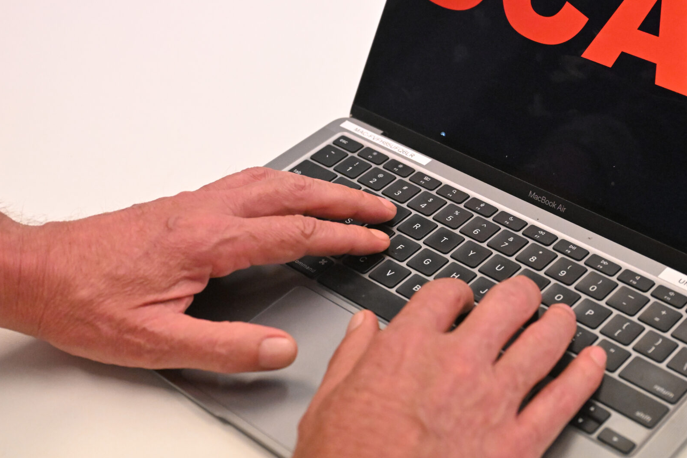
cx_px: 460
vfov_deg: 19.6
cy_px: 119
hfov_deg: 29.0
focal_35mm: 69
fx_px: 1317
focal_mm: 43
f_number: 4.5
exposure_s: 1/800
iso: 5000
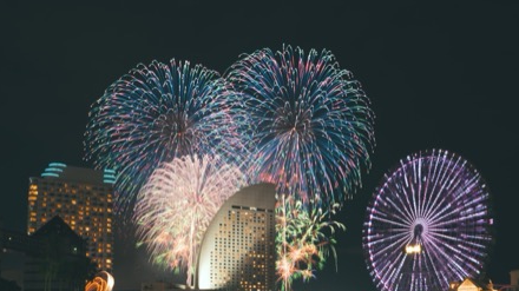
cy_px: 187
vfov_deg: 29.5
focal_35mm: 40
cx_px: 256
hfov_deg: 50.5
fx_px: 550
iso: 100
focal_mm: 35
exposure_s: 10
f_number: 13
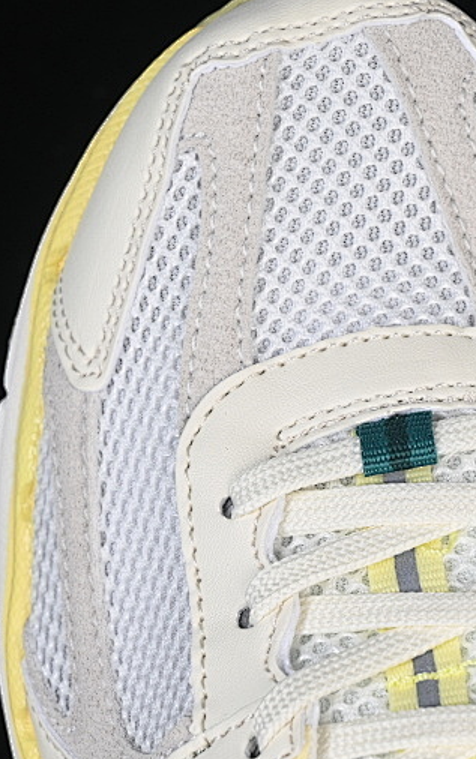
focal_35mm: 163
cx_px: 335
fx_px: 3377
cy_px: 466
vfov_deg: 12.8
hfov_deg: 8.1
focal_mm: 50
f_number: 7.1
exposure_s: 1/80
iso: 160
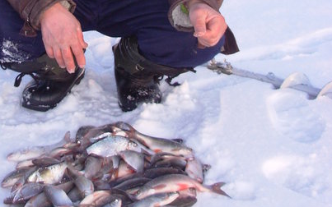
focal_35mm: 80
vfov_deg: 15.7
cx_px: 88
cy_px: -40
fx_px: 724
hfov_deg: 25.6
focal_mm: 6.3
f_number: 2.9
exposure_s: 1/108
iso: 50
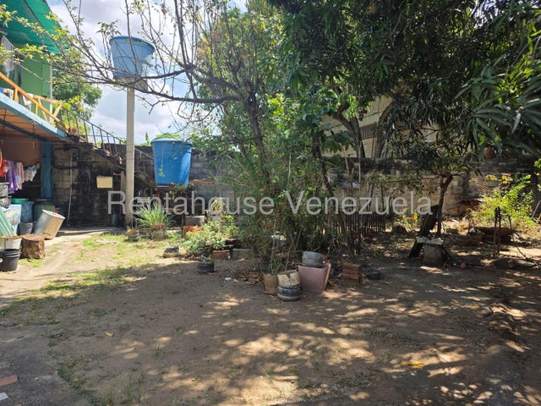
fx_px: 359
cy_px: 203
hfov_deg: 73.9
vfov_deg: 58.9
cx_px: 270
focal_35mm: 23
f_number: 1.7
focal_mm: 6.3
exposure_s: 1/2186
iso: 80
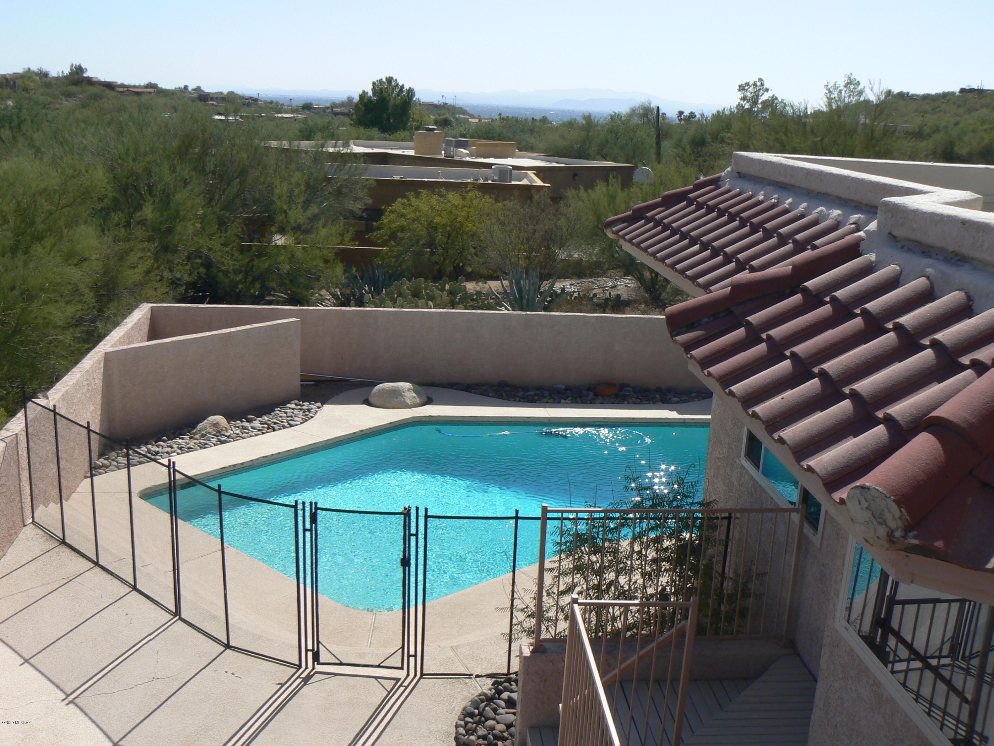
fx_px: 1034
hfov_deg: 51.4
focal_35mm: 36
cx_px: 497
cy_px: 373
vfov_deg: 39.7
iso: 80
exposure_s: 1/400
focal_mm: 6
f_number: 5.6
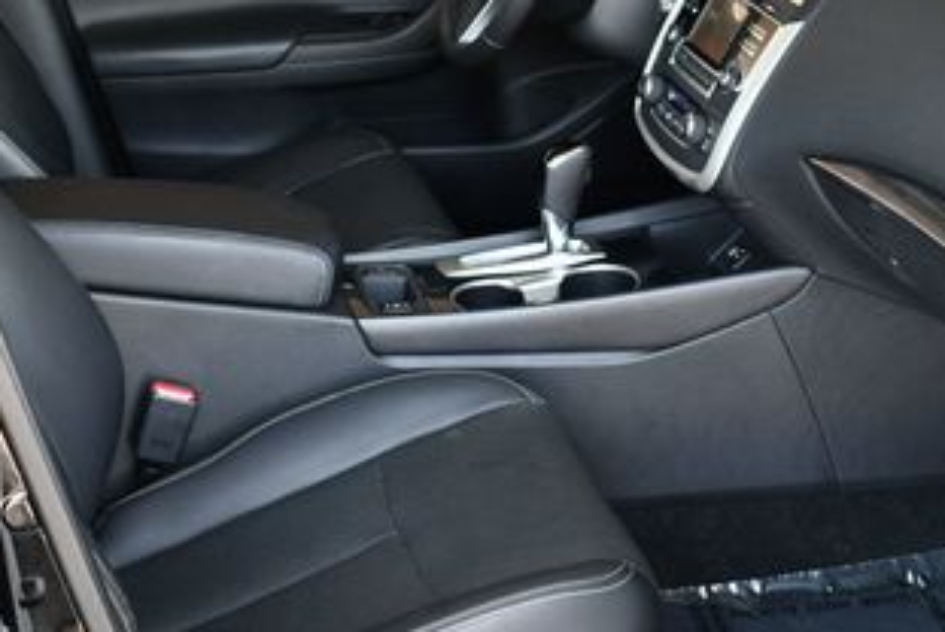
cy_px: 286
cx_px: 480
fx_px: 1944
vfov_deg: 18.5
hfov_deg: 27.3
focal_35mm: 74
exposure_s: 1/200
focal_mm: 18
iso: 800
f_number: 3.5
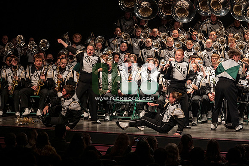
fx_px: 1382
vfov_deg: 6.9
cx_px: 124
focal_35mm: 200
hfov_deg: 10.3
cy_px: 83
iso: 1250
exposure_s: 1/500
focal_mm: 200
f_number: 3.5
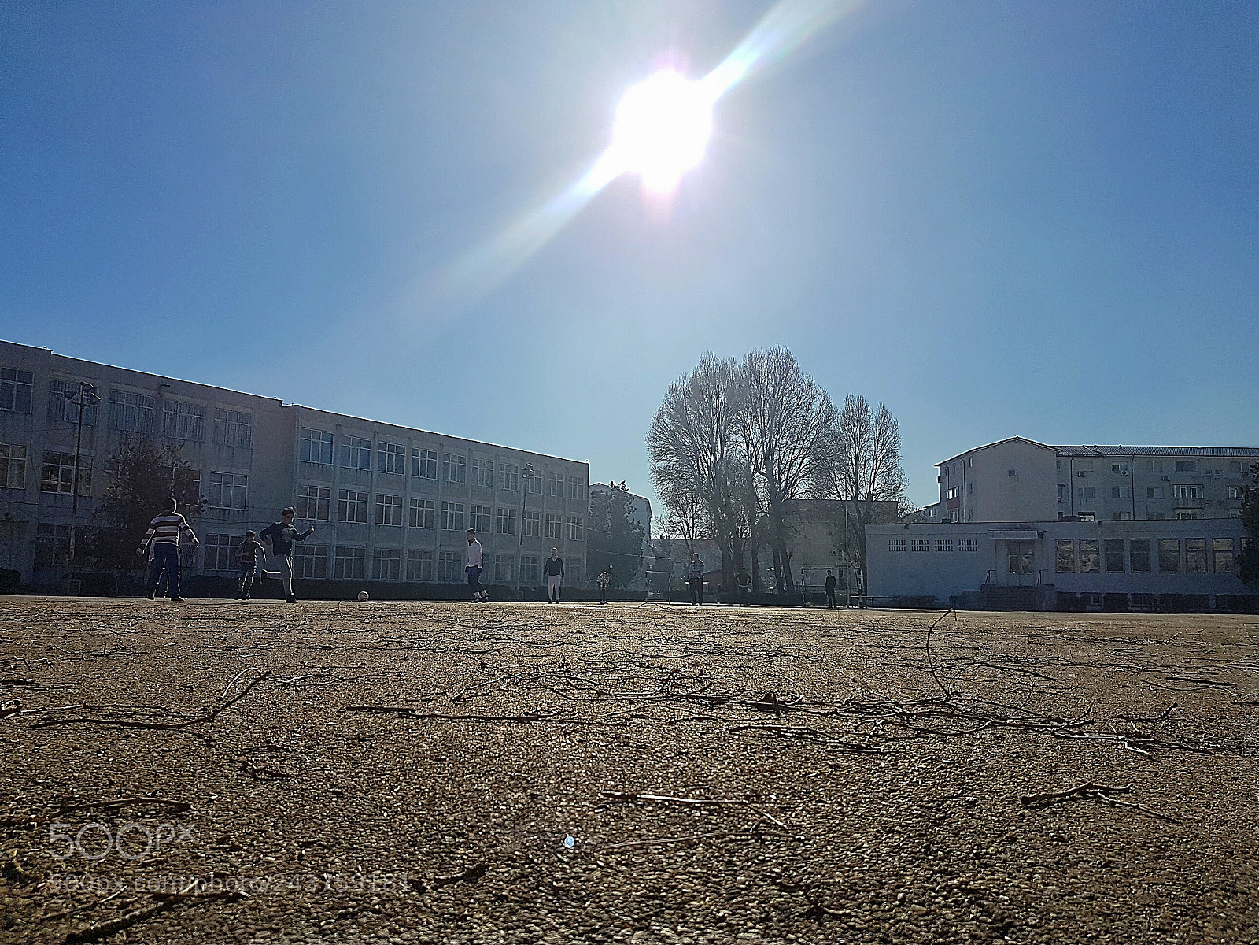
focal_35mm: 26
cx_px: 630
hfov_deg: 67.3
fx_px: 946
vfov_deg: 53.1
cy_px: 472
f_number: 1.7
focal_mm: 4.2
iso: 40
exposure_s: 1/7968
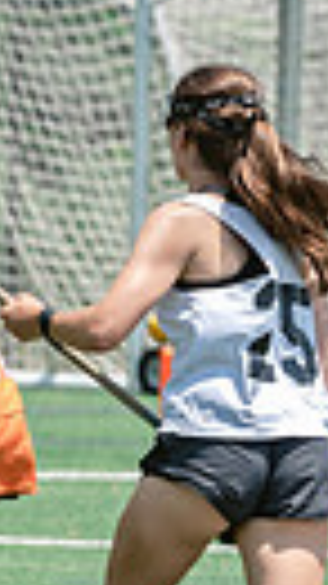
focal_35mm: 1253
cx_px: -404
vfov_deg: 1.7
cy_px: 417
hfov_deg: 1.0
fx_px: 19399
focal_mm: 200
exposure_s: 1/1600
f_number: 5
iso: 400
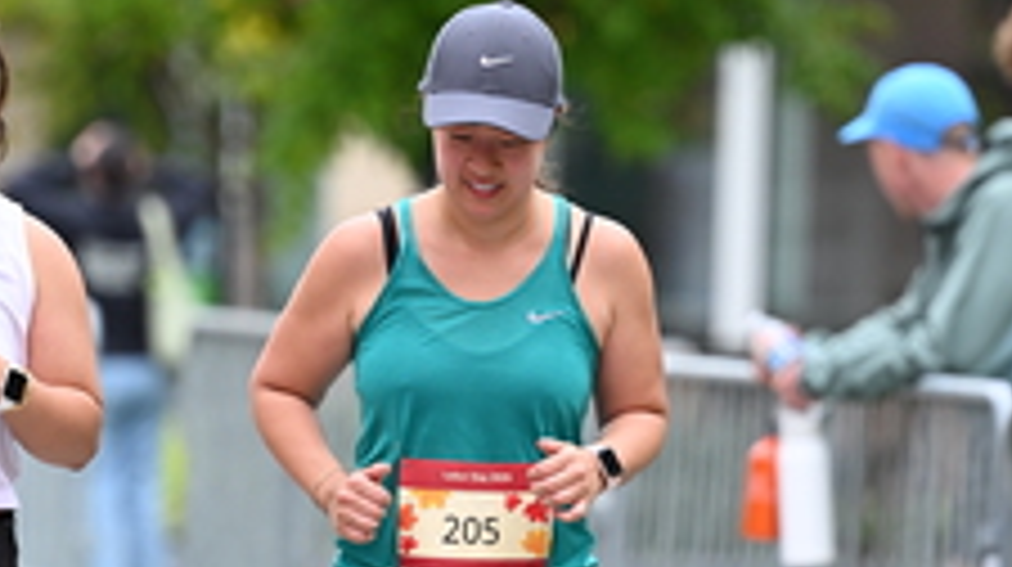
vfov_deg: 2.8
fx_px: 11687
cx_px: 389
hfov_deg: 5.0
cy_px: 261
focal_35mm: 436
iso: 640
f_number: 2.8
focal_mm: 170
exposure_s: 1/1600
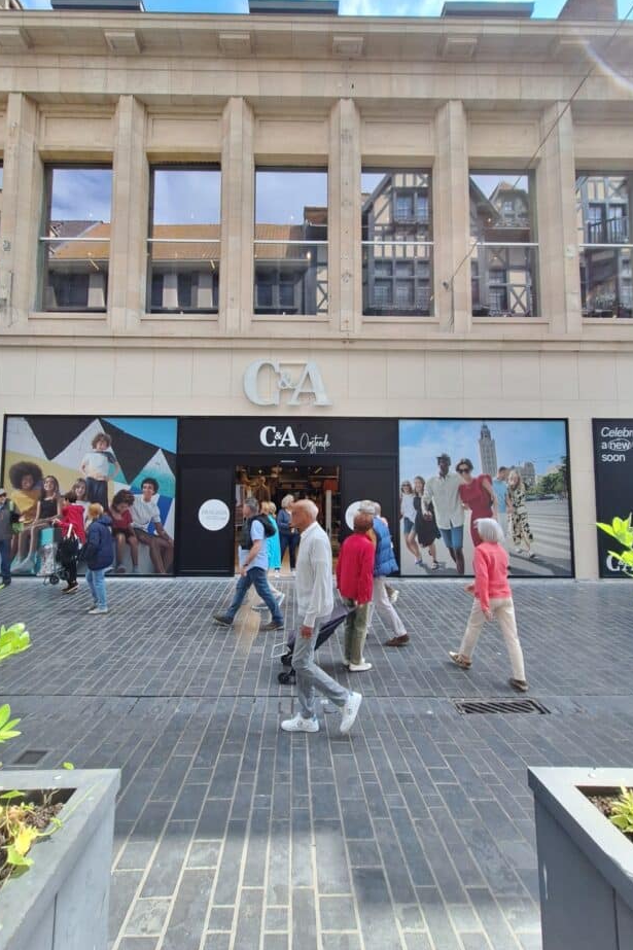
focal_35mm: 15
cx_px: 300
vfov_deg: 100.4
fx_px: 396
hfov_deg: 77.2
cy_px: 457
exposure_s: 1/864
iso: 40
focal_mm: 1.74
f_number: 2.2
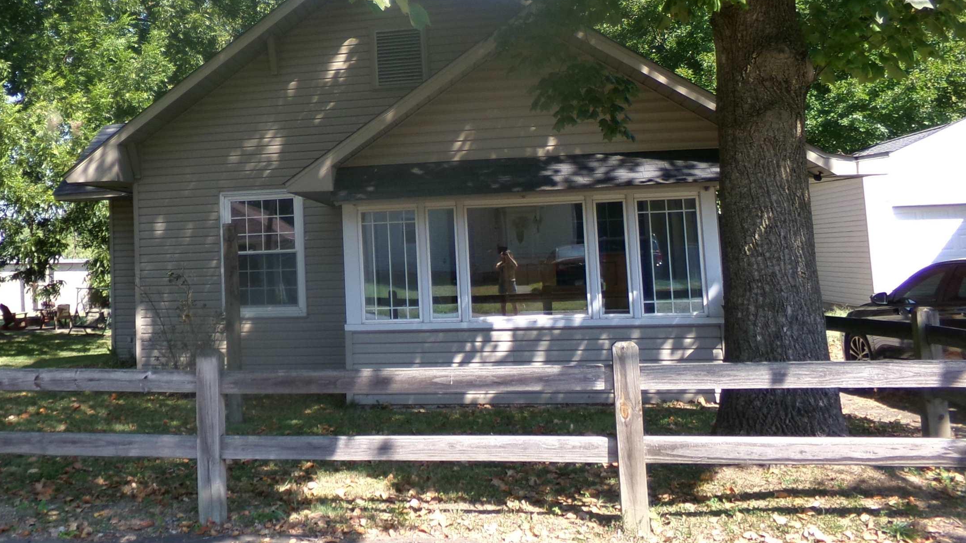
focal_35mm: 37
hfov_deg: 52.7
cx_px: 304
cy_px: 164
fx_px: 948
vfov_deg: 31.6
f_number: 3.7
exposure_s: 1/220
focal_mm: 4.3
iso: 100
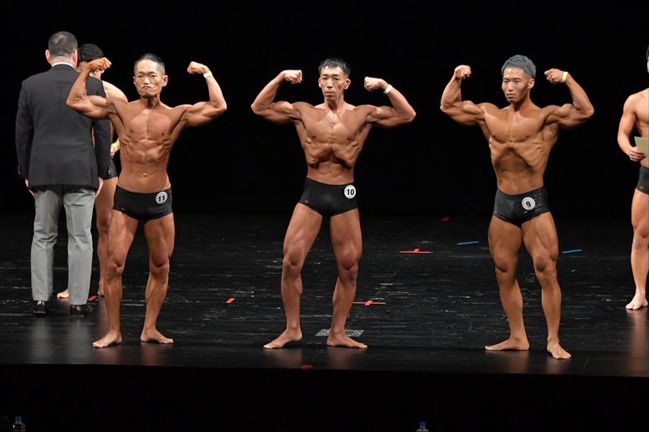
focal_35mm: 202
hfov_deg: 10.2
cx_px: 324
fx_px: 3640
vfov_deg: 6.8
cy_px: 216
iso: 3200
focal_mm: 135
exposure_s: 1/400
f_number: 5.6
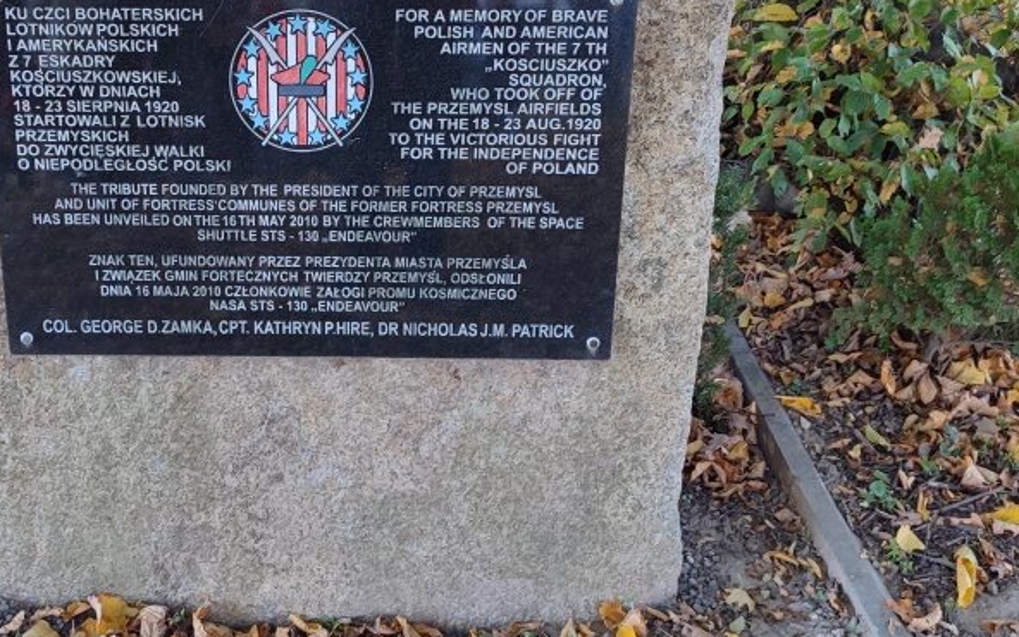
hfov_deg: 44.6
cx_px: 344
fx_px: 1222
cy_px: 229
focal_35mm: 44
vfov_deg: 29.1
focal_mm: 5.89
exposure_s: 1/33
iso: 66
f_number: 1.89
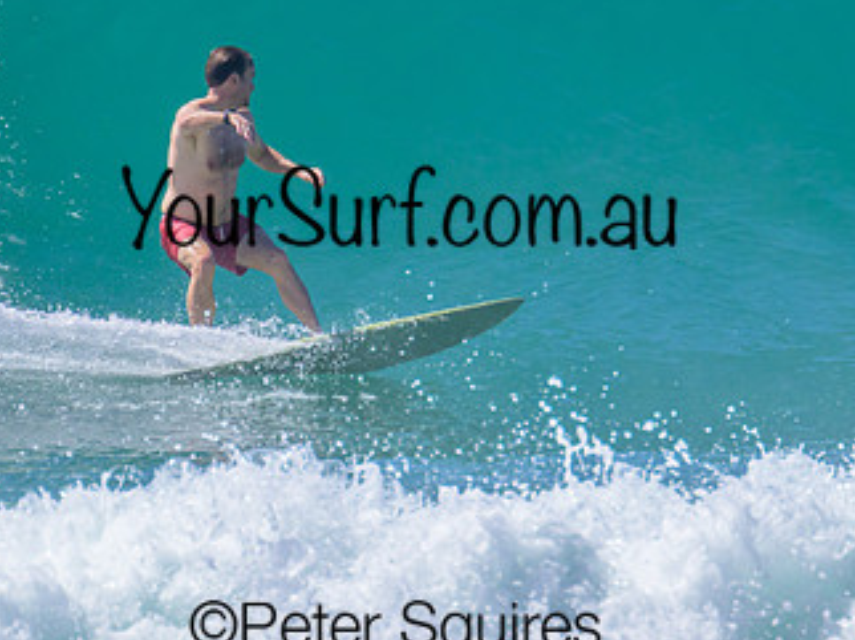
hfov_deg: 1.3
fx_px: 39144
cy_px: 111
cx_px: 506
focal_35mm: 1586
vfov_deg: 0.9
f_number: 11
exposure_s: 1/2000
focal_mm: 800
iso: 1100
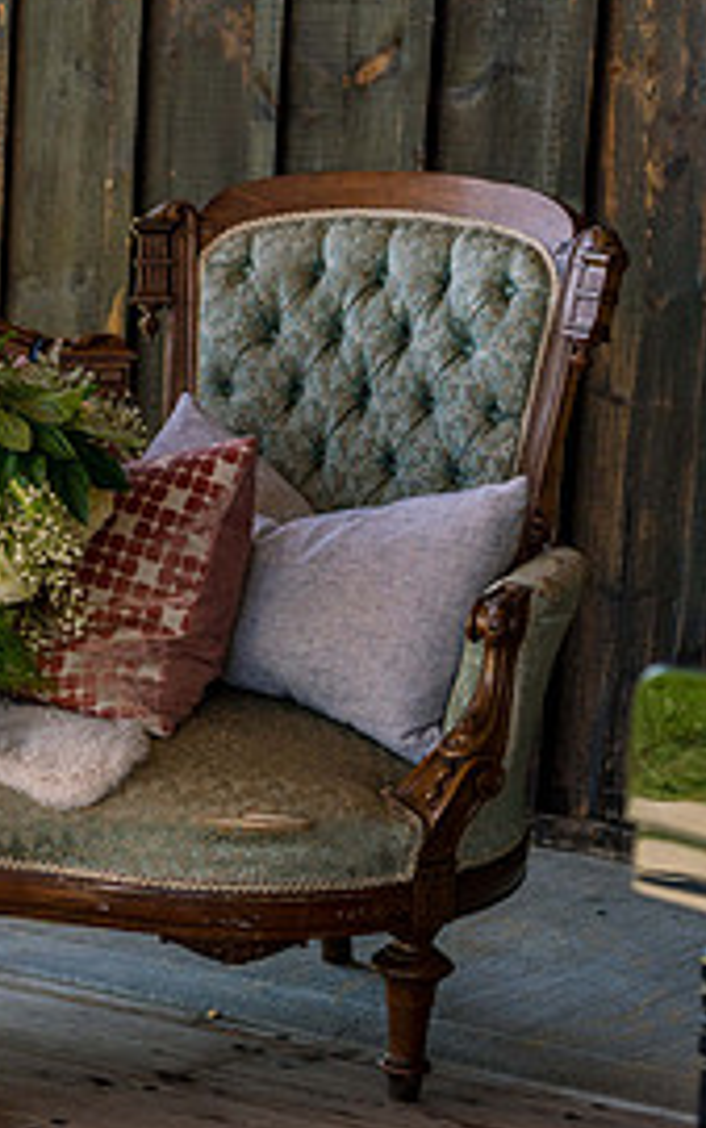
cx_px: -317
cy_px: 645
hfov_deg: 11.1
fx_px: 3506
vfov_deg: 18.3
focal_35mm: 114
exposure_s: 1/1250
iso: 400
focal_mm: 52
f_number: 2.5
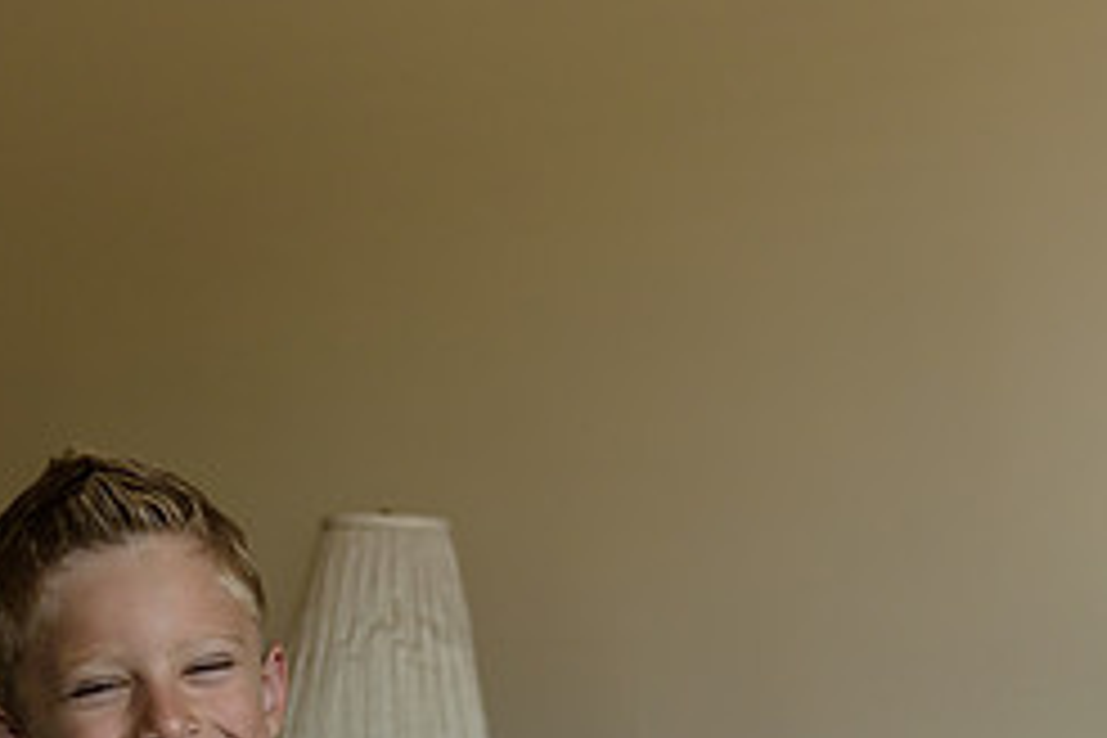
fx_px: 3628
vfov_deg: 11.4
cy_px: 862
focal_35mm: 118
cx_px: 86
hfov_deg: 17.1
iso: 800
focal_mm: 50
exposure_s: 1/125
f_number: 3.2
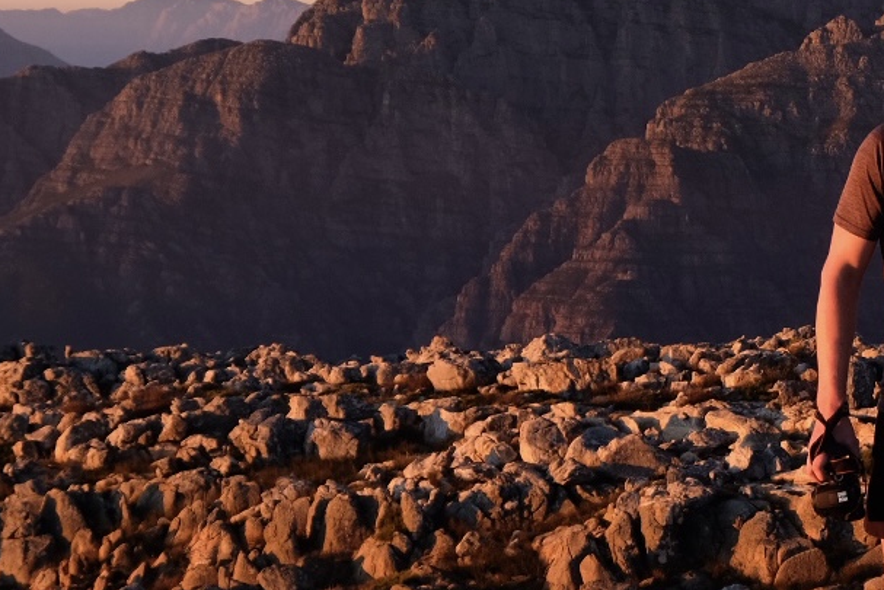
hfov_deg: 19.1
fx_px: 2481
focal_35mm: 101
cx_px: 1046
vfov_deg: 13.6
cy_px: 278
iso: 400
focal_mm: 25.4
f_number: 5.6
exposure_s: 1/160
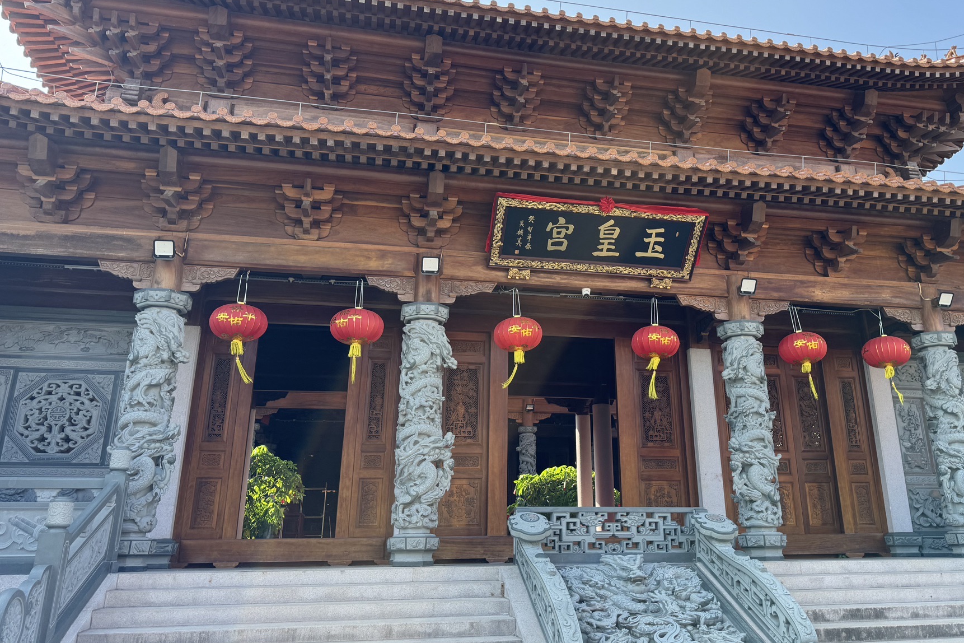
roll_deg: +0.6
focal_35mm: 29
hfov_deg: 63.4
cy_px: 264
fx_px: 776
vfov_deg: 44.8
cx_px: 541
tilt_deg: +19.7
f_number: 1.78
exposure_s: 1/995
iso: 80
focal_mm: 6.86
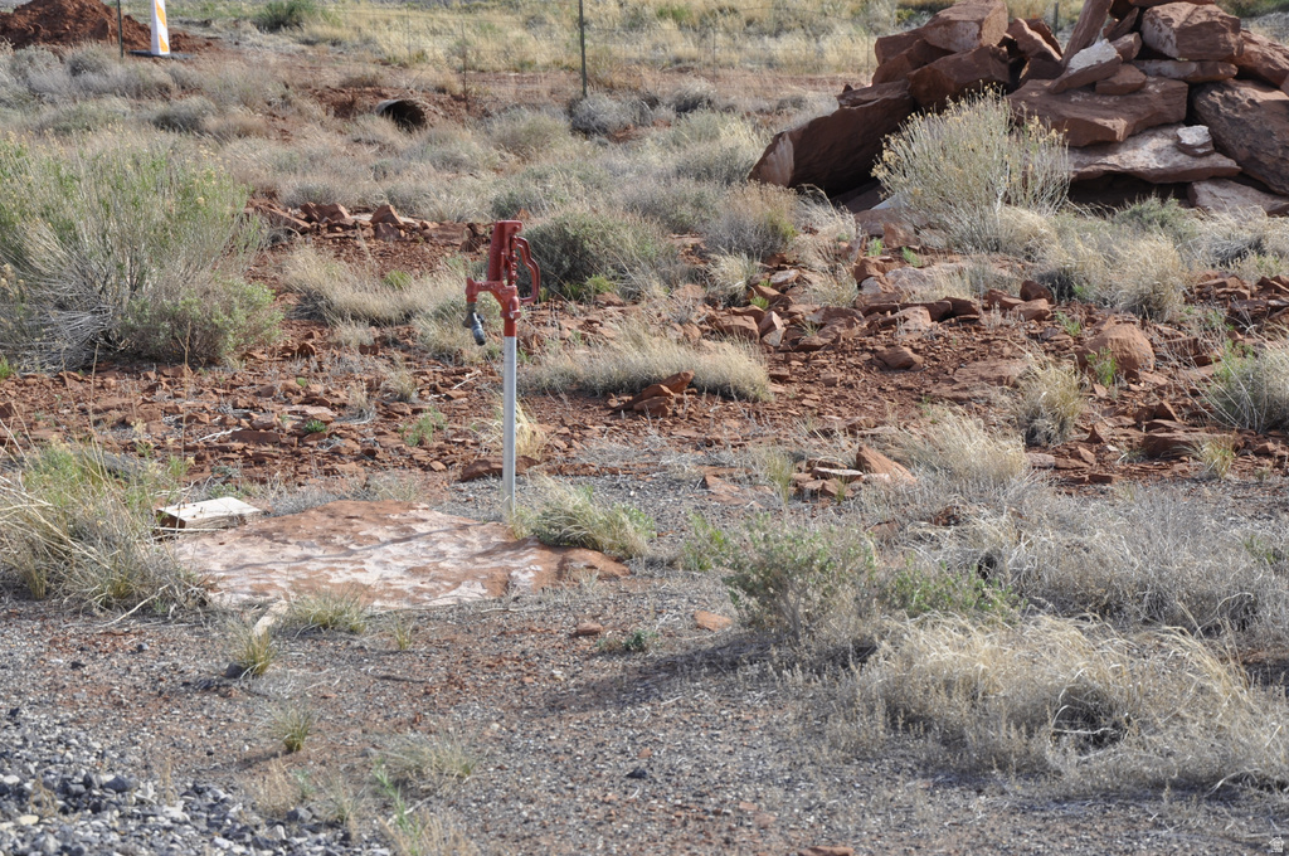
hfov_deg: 20.6
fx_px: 3540
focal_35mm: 99
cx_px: 644
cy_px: 428
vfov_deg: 13.8
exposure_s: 1/250
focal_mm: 66
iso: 200
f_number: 8
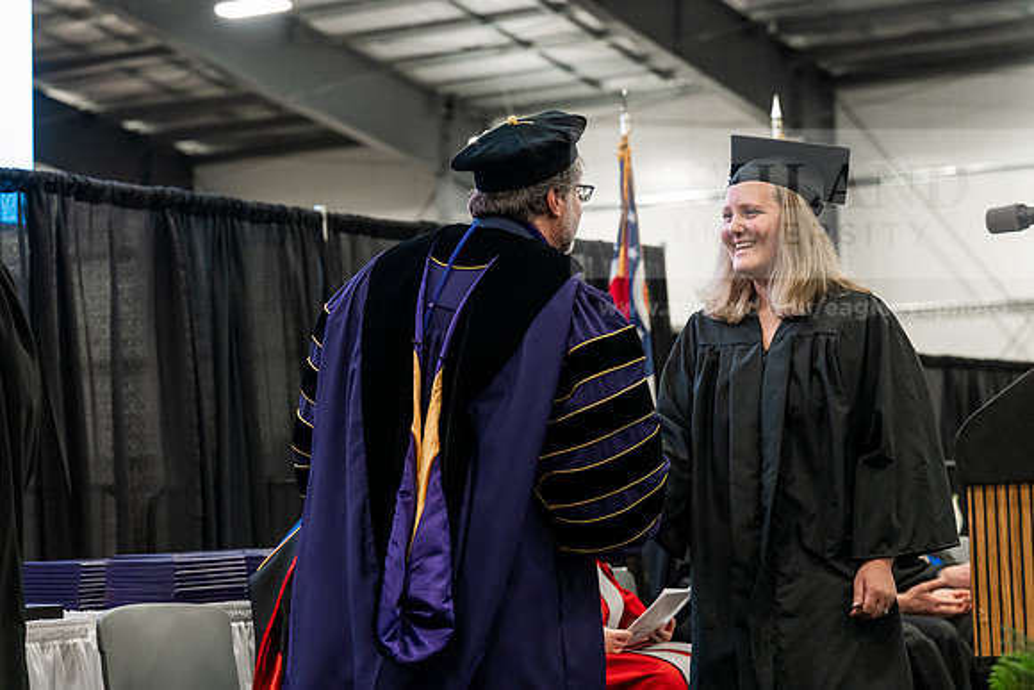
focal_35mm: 86
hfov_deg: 23.6
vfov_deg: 15.9
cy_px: 345
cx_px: 517
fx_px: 2471
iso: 4000
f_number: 4.5
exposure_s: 1/200
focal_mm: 86
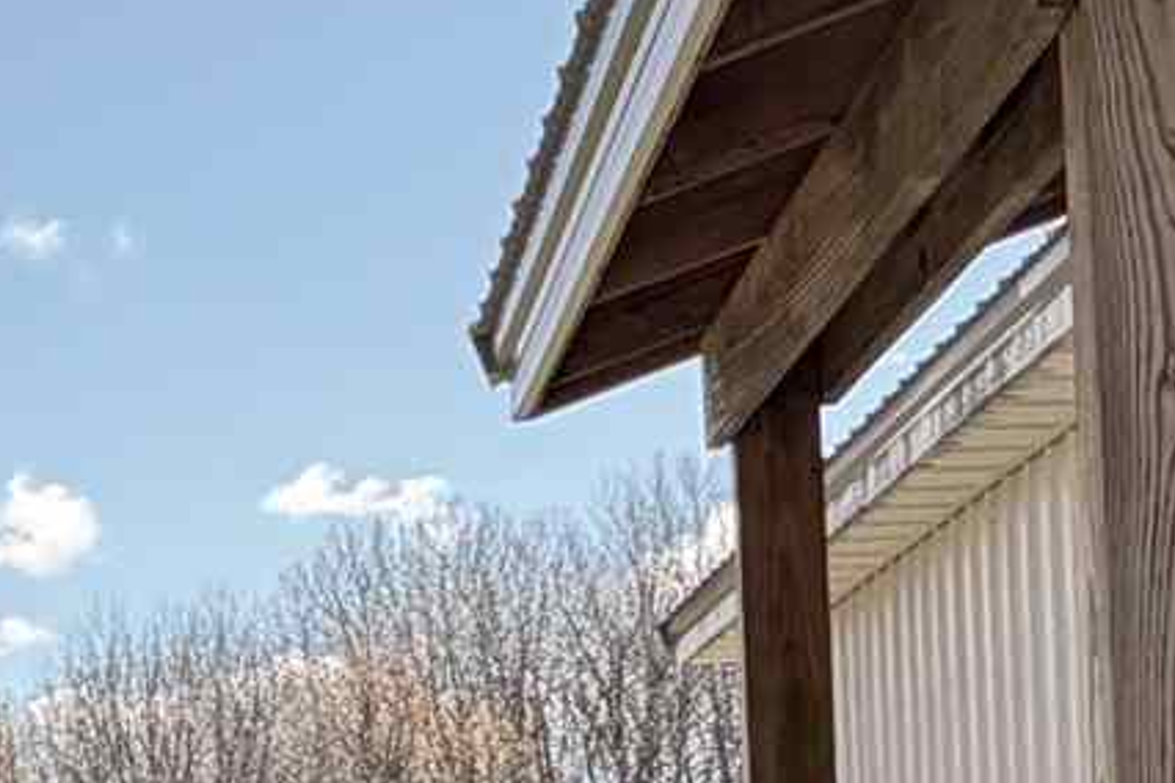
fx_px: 3427
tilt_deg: +2.7
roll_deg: +2.8
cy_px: 987
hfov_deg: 18.5
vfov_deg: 12.7
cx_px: -207
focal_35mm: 105
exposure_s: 1/502
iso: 50
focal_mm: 2.22
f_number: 2.2
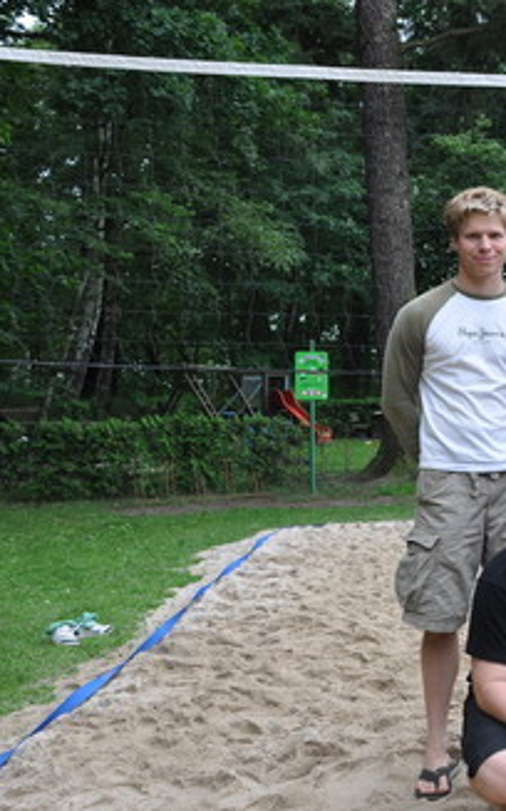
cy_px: 407
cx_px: 593
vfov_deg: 36.3
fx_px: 1237
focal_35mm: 56
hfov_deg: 21.6
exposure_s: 1/125
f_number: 5.6
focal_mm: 24
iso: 220
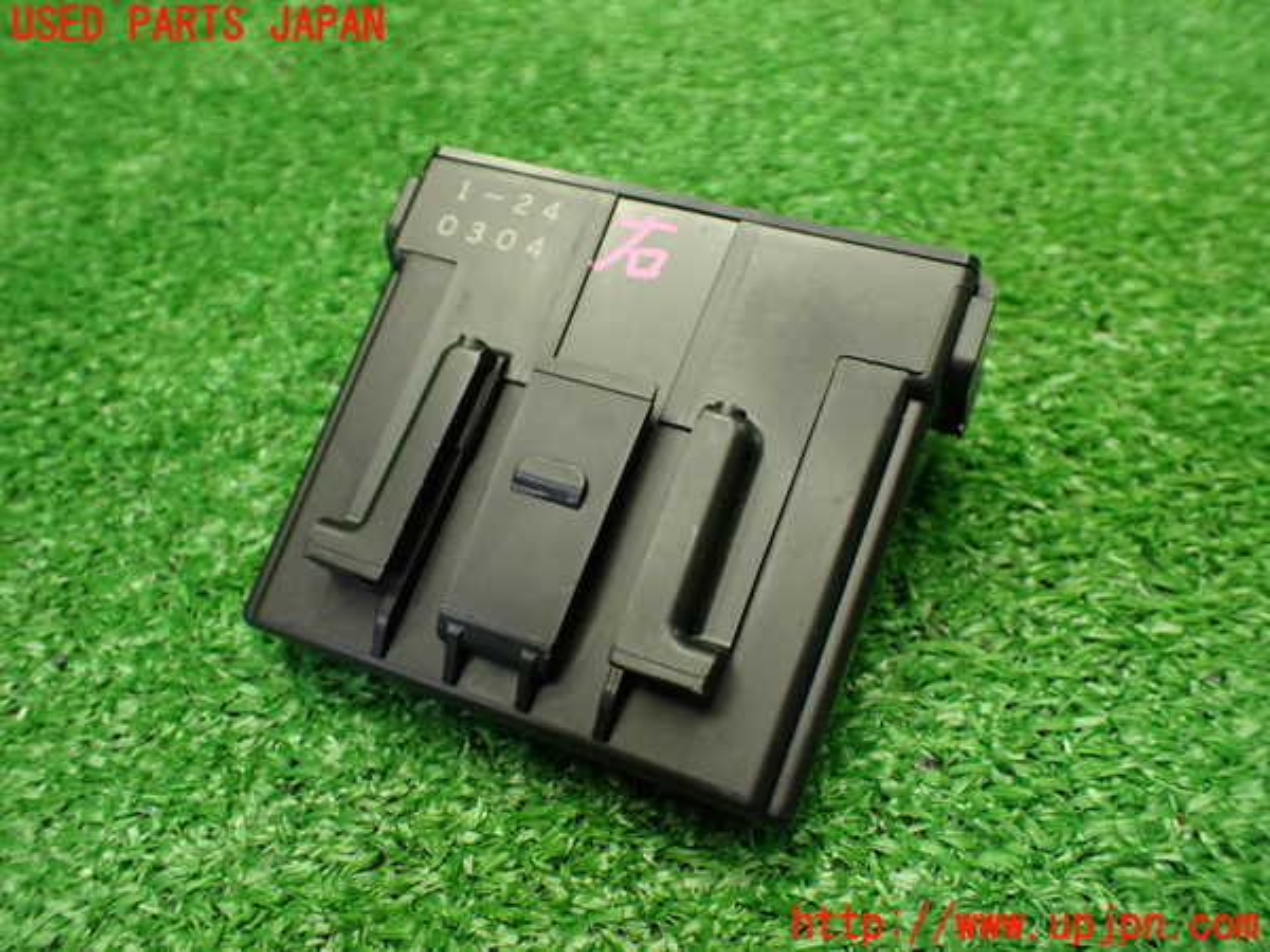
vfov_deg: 46.8
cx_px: 635
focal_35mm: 30
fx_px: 1101
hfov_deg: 60.0
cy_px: 476
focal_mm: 5.4
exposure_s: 1/125
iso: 640
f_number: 2.3
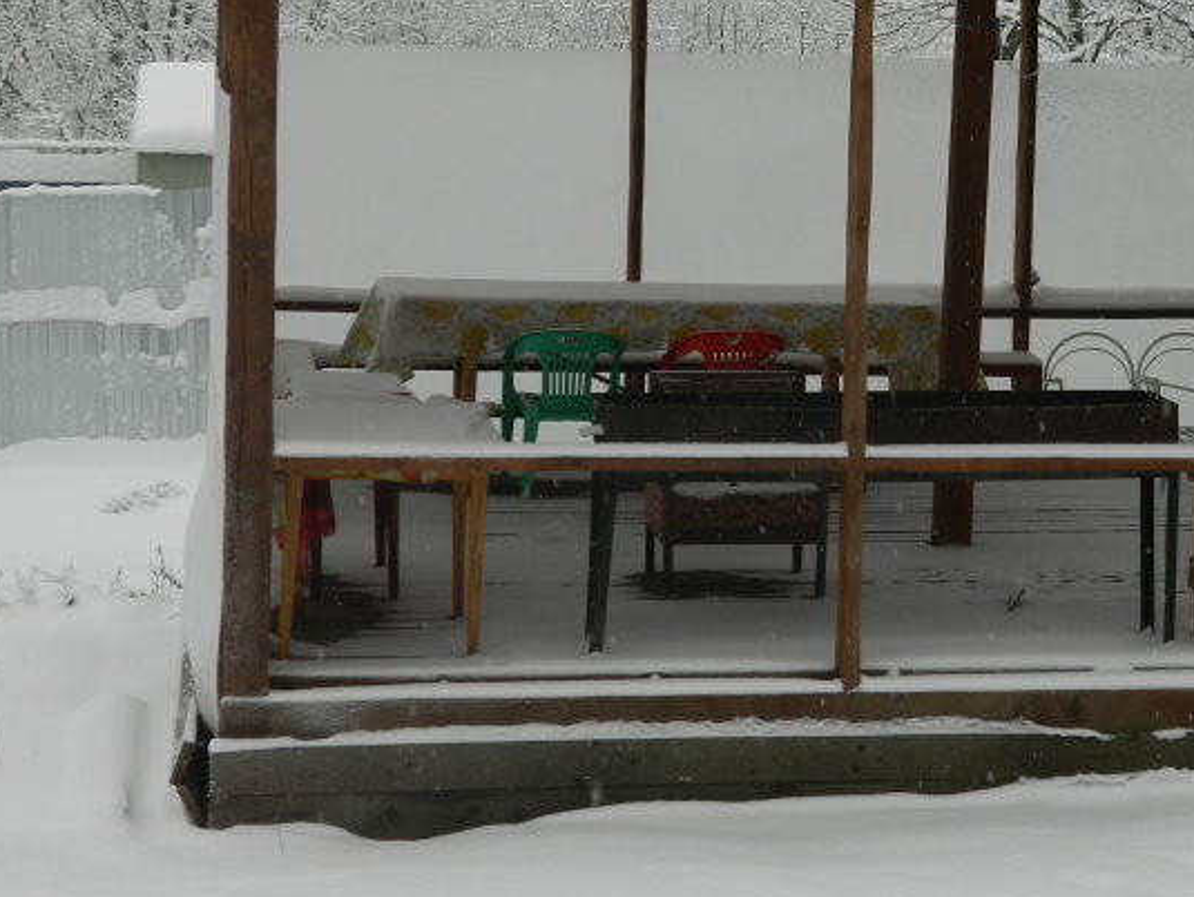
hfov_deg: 17.8
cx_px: 1022
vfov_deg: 13.6
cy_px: 248
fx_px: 3762
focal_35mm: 109
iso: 80
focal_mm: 10.2
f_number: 3.8
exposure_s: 1/160
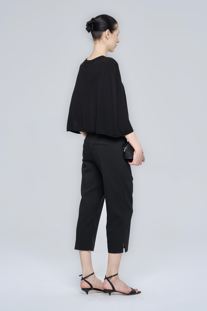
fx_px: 733
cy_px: 156
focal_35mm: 85
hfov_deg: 16.1
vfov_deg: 23.9
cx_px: 104
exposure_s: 1/125
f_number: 8
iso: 200
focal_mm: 85
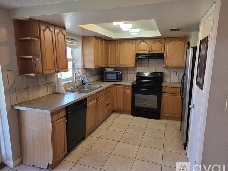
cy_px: 87
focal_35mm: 24
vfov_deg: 56.8
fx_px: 158
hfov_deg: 71.6
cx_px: 115
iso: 200
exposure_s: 1/120
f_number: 1.7
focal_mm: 6.25
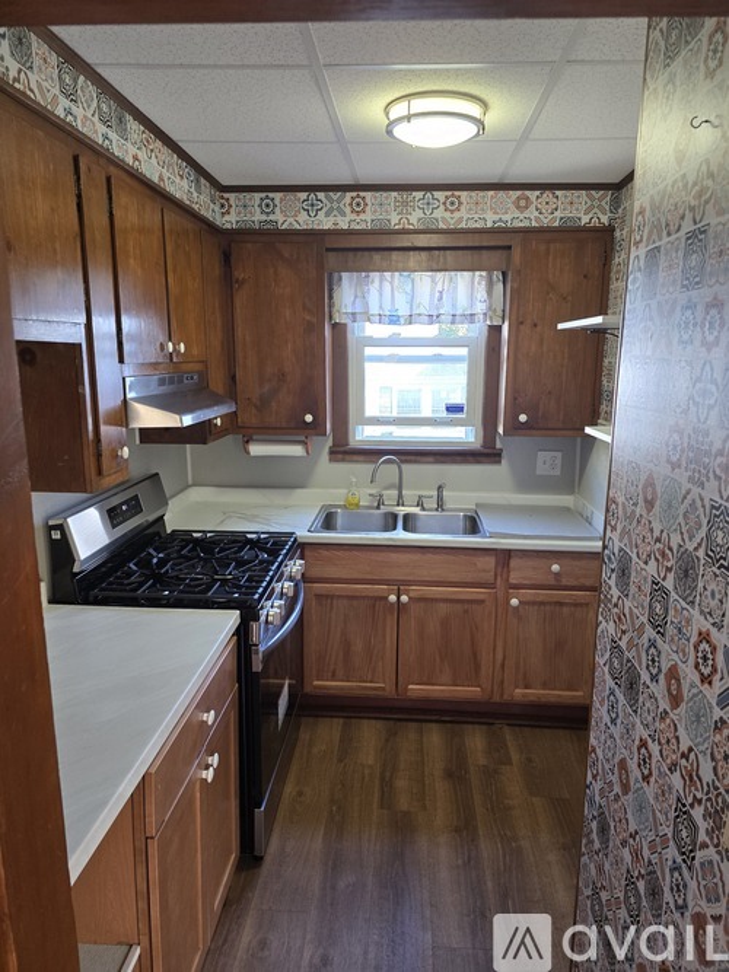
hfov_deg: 58.9
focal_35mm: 23
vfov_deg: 73.9
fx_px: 646
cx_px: 364
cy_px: 486
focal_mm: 6.3
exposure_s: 1/120
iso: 250
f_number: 1.7
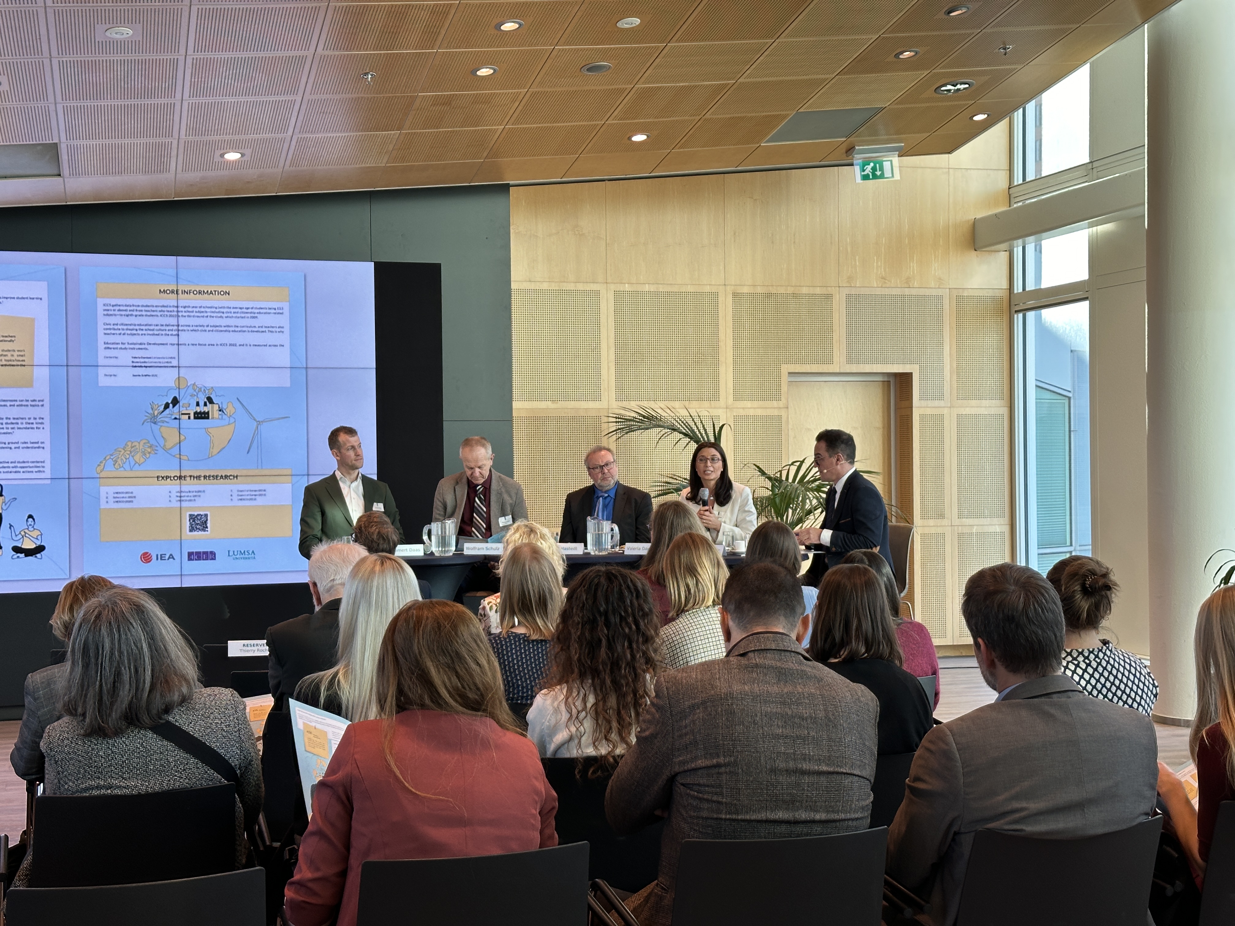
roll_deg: +0.5
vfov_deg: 30.3
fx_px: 1713
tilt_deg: +0.1
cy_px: 463
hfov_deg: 39.7
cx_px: 618
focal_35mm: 48
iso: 50
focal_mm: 6.86
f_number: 1.78
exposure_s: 1/100
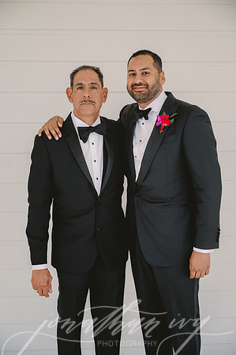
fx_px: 473
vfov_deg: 41.2
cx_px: 118
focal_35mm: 48
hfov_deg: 28.0
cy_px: 178
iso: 50
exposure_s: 1/250
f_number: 2.8
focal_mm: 48
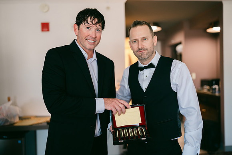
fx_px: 226
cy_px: 78
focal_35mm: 35
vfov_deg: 37.9
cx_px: 116
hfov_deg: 54.4
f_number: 1.2
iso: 400
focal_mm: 35
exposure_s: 1/160
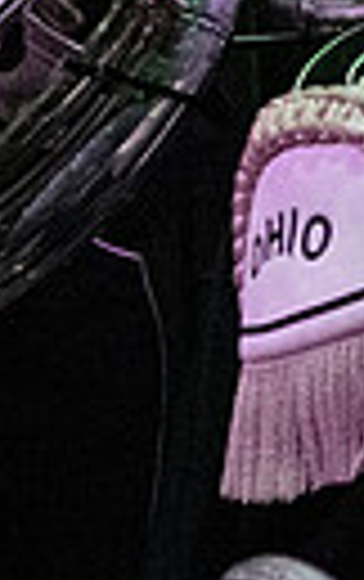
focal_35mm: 64
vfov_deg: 30.0
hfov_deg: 15.7
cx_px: 746
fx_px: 1012
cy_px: 16
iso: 25600
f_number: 4
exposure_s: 1/400
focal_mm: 14
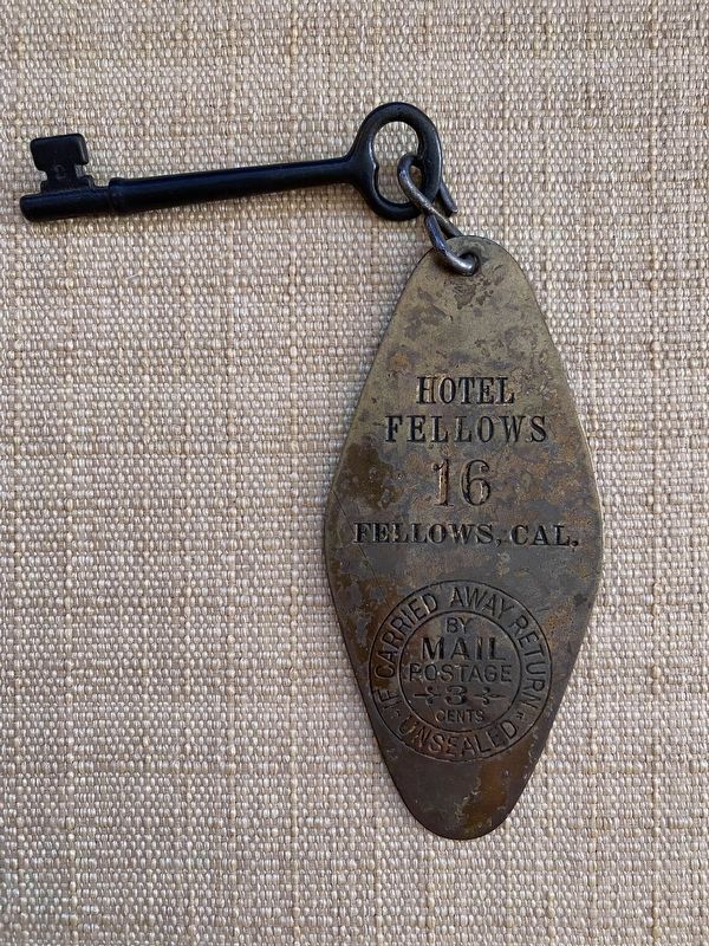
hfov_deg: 53.1
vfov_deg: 67.3
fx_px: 710
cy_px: 473
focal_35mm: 26
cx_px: 354
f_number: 1.8
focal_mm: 4.25
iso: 80
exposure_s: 1/60
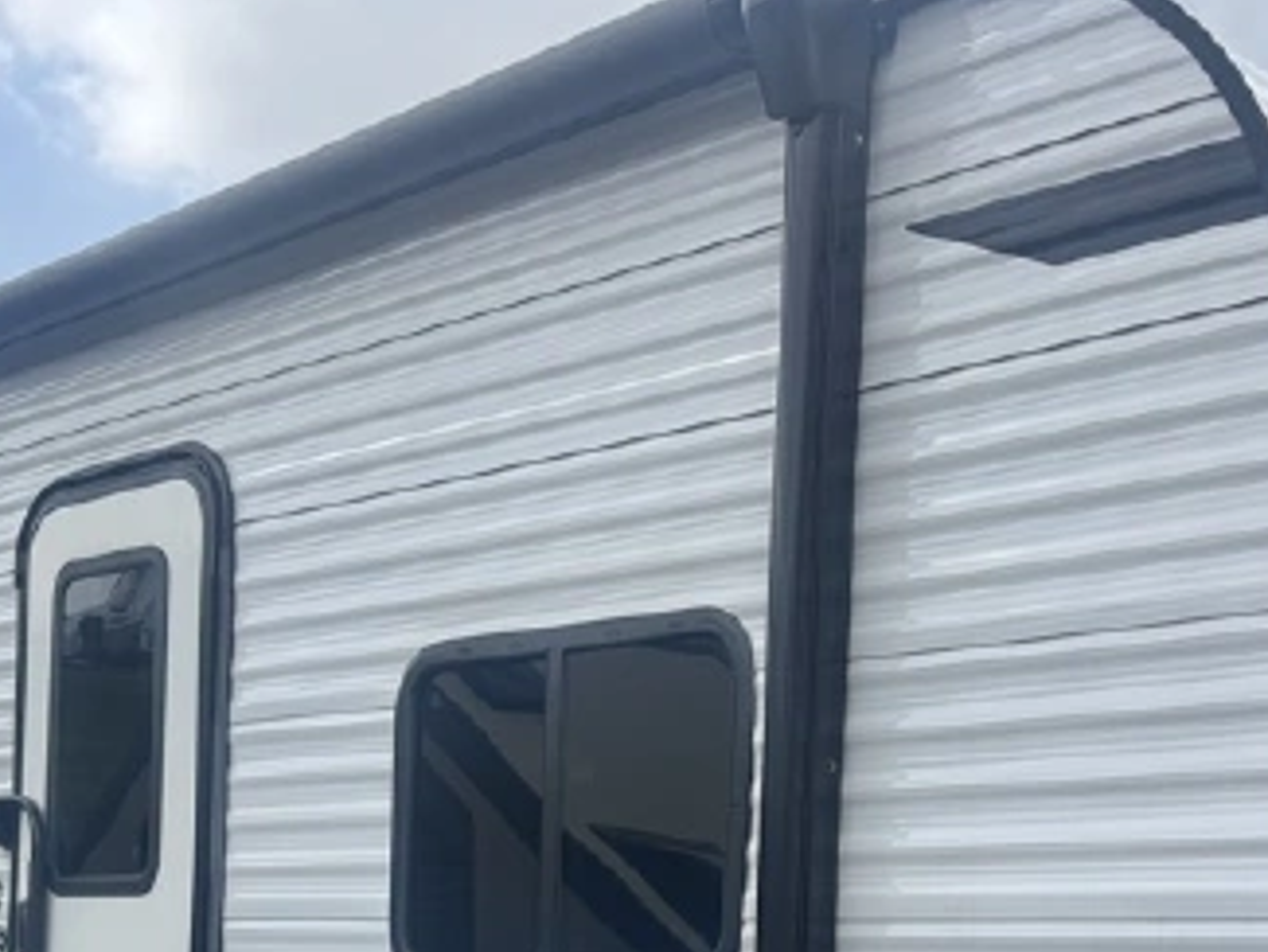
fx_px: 2162
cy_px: 1069
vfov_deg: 23.2
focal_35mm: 59
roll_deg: -2.8
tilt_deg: -2.3
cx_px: 788
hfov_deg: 32.5
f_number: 1.78
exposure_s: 1/3597
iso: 80
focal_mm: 6.76
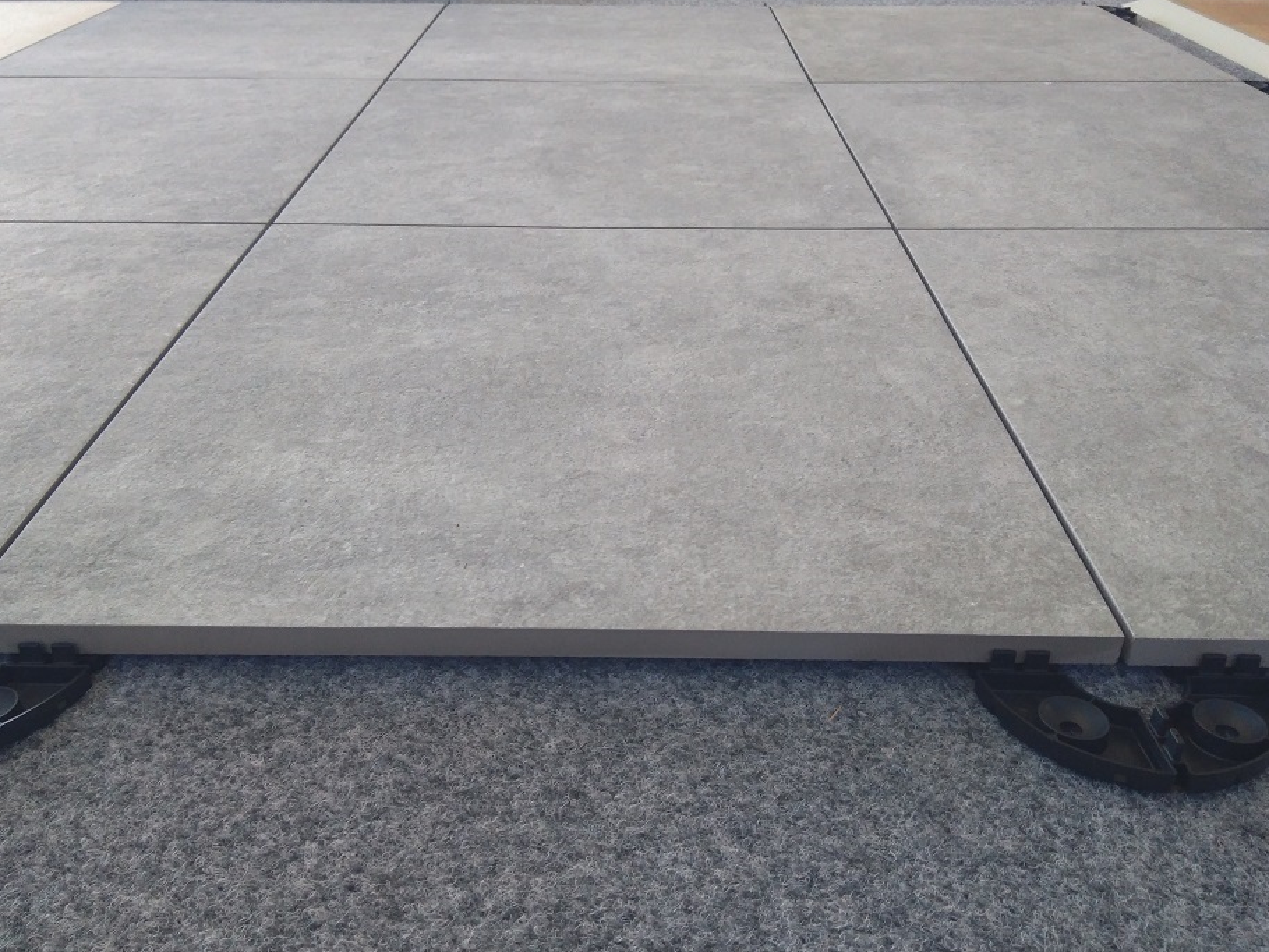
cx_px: 612
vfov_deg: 56.8
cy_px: 442
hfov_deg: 71.6
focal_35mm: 24
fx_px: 880
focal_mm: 3.59
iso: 285
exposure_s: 1/50
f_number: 2
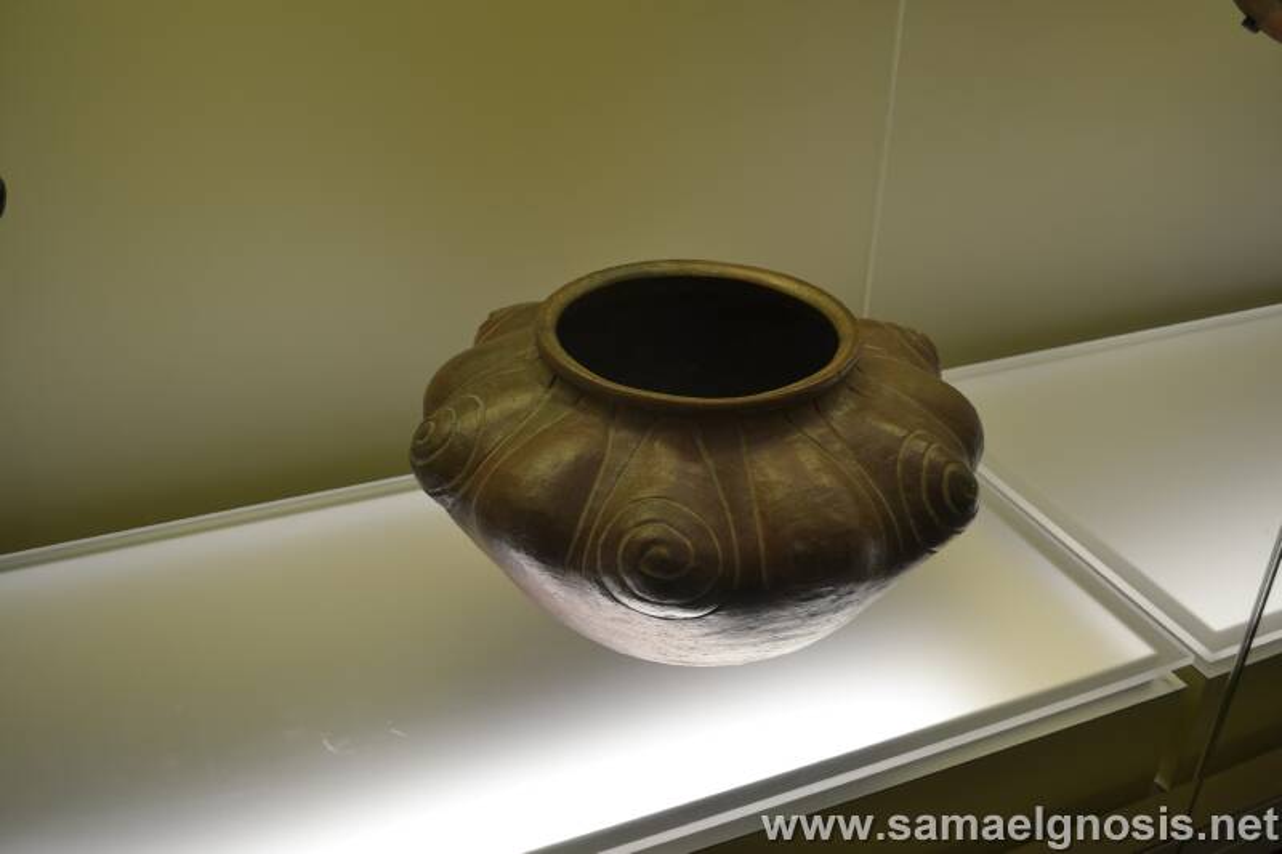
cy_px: 427
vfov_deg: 40.0
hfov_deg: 57.2
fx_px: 1175
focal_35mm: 33
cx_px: 641
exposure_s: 1/15
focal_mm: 22
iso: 100
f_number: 4
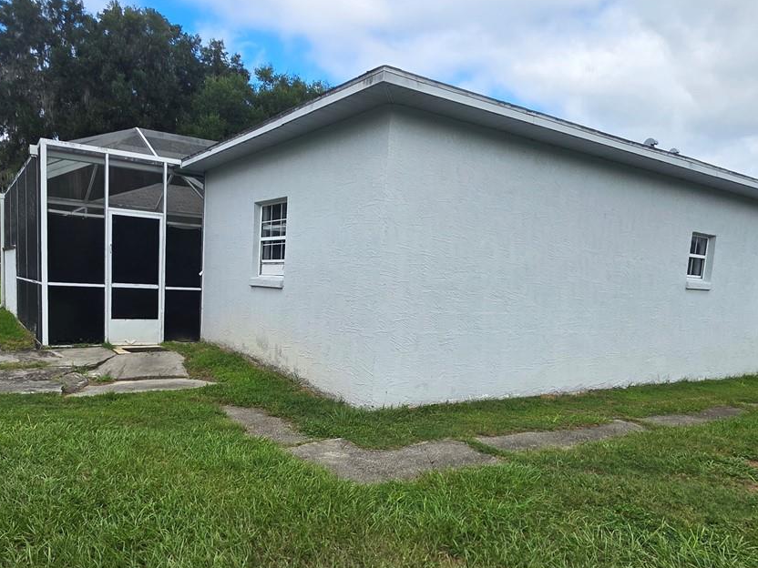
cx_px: 336
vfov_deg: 54.1
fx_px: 547
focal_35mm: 25
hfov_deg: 69.2
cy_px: 365
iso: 40
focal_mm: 2.2
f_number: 1.9
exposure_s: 1/1286
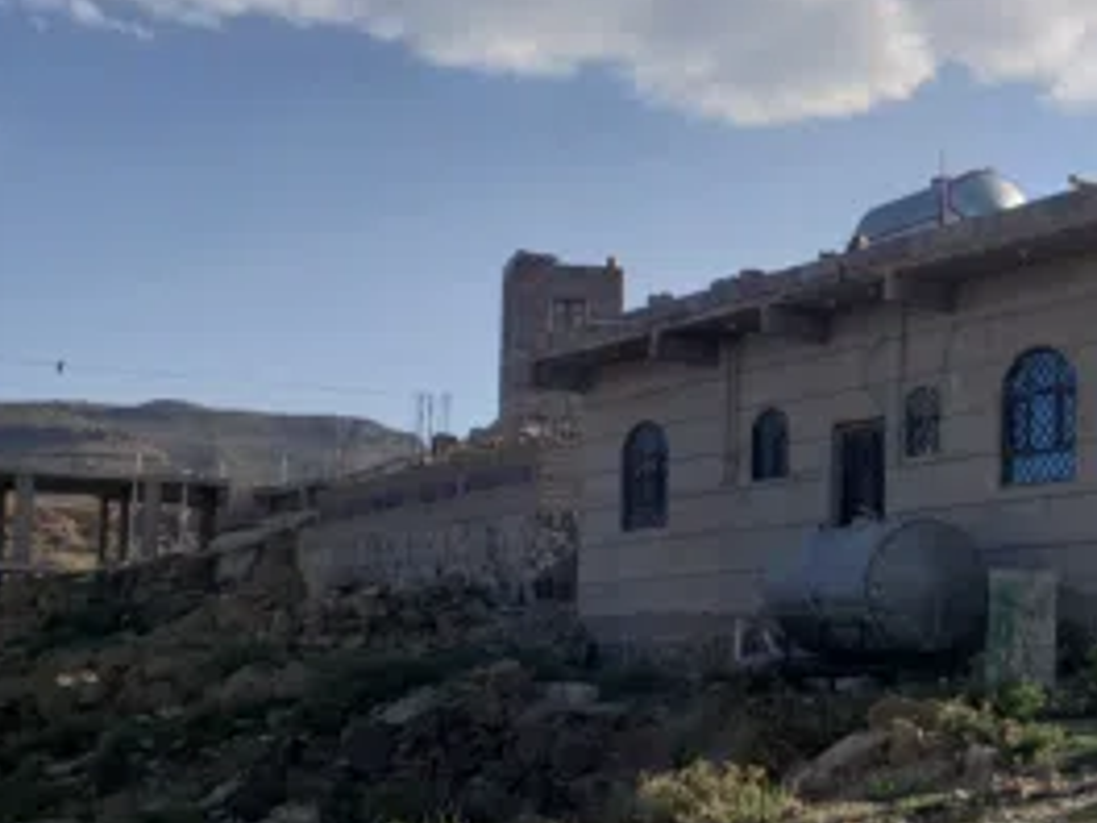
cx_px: 1168
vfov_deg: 23.2
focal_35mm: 63
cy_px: 549
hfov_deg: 28.3
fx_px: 1997
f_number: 2.4
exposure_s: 1/1019
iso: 50
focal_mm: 4.3
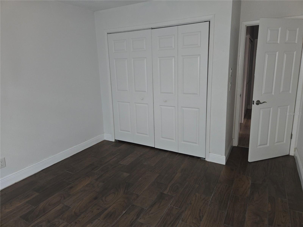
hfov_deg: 73.9
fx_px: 201
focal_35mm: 23
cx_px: 152
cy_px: 114
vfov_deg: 58.9
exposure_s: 1/24
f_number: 1.8
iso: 160
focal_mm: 5.4
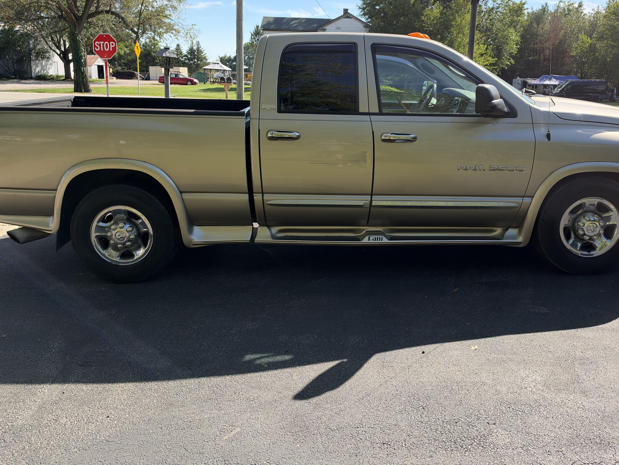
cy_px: 193
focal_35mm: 31
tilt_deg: -10.5
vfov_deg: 45.3
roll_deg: -0.2
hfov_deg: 58.3
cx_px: 329
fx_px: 554
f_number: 1.8
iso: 80
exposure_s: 1/1642
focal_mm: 6.93
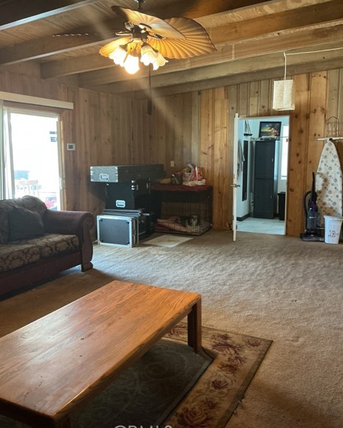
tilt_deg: -8.3
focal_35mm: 31
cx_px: 171
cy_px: 208
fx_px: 393
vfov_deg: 57.1
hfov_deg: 47.2
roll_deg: -0.2
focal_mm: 3
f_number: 1.8
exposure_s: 1/40
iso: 250
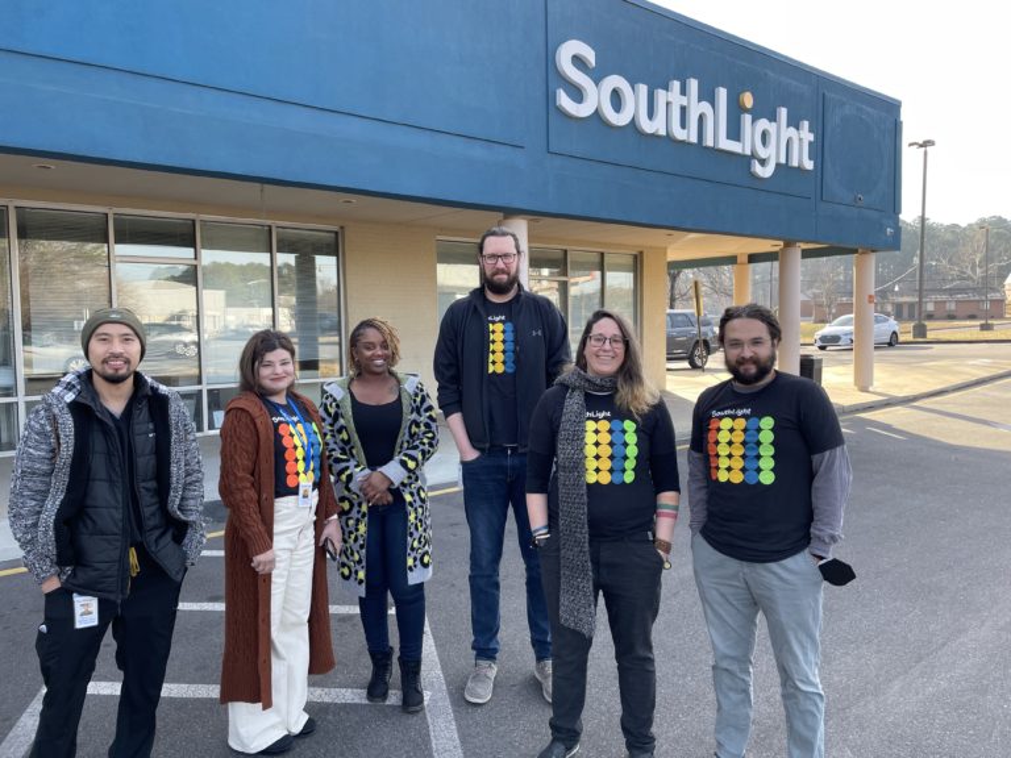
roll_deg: +1.8
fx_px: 759
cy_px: 379
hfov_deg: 67.3
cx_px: 506
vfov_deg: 53.1
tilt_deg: -3.2
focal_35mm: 26
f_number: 1.6
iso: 32
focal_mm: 4.2
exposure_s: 1/333
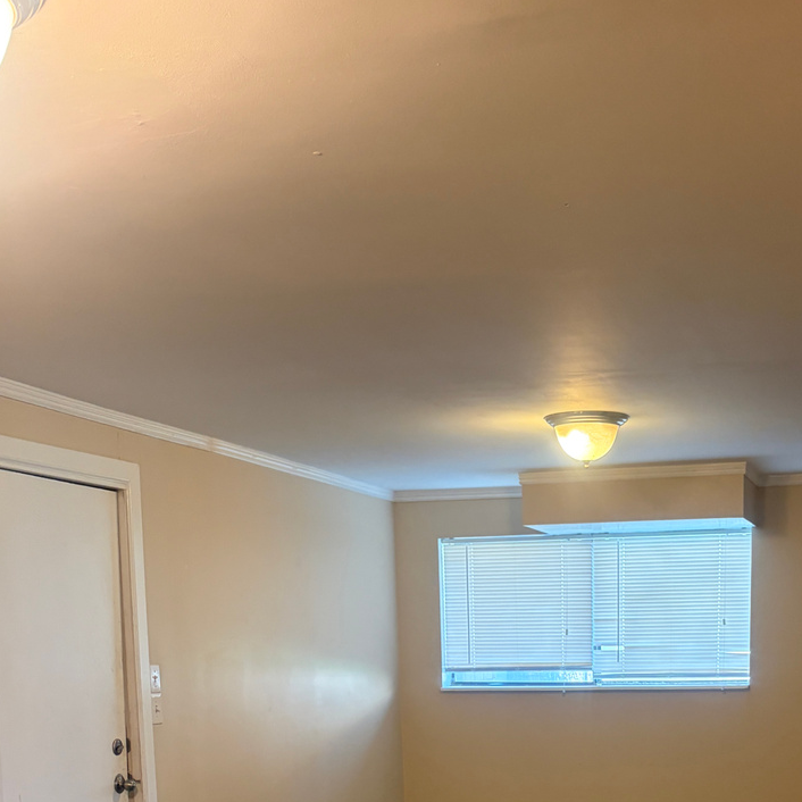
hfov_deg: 33.7
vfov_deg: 31.2
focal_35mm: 50
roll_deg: +3.0
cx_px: 550
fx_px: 1311
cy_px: 822
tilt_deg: -7.6
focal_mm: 5.96
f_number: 1.6
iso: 200
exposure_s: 1/60
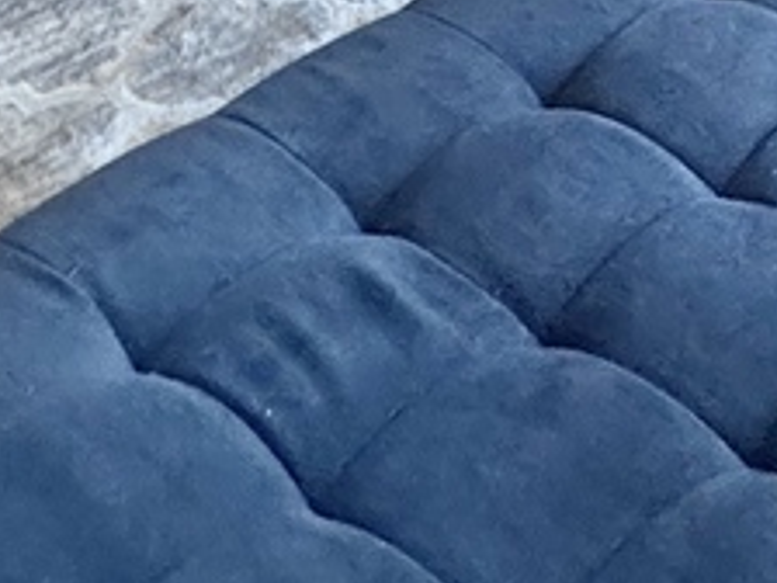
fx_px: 2020
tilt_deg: -0.5
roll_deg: +0.5
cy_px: -1090
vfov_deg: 11.3
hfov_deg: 21.0
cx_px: 794
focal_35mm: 90
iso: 320
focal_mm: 2.22
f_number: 2.2
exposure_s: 1/60
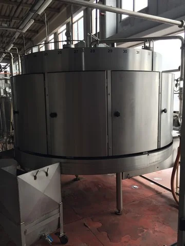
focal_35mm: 29
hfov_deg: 48.2
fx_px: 207
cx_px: 92
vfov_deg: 61.7
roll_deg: +2.5
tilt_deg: -7.1
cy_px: 123
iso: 50
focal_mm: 4.15
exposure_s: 1/100
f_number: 2.2
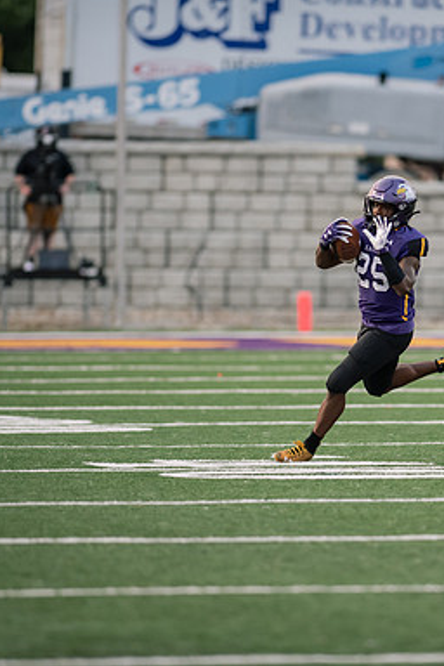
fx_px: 8380
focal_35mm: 453
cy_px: 332
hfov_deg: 3.0
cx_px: 399
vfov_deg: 4.6
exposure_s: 1/1000
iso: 1600
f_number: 2.8
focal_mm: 300
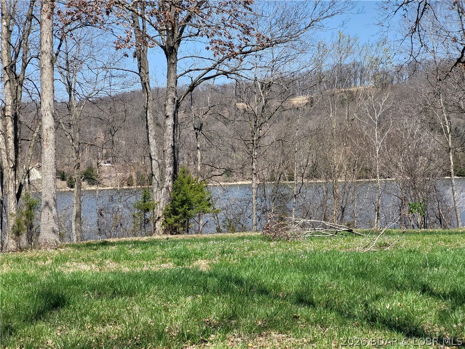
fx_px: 1021
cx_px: 232
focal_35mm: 76
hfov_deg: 25.7
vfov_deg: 19.4
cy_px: 174
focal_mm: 7.12
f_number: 2.4
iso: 25
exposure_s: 1/843
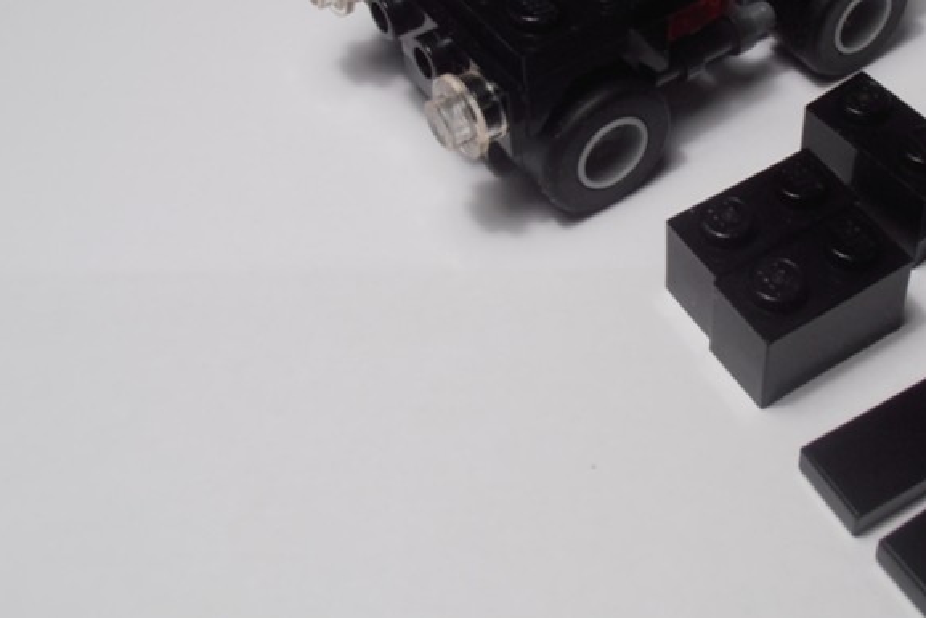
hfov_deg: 32.8
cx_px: 693
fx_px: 1544
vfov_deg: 22.4
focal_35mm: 60
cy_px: 129
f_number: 3.9
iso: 80
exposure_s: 1/60
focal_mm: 6.61
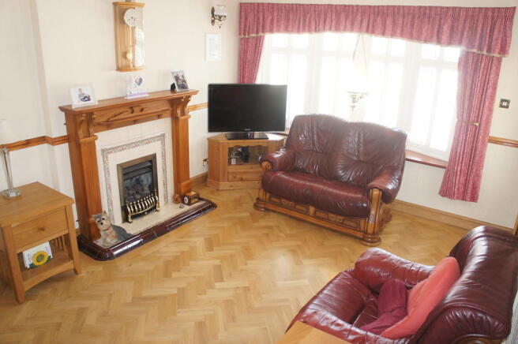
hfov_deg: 67.4
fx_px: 388
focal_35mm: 27
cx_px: 259
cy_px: 172
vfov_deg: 47.8
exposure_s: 1/60
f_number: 3.5
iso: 800
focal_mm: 18
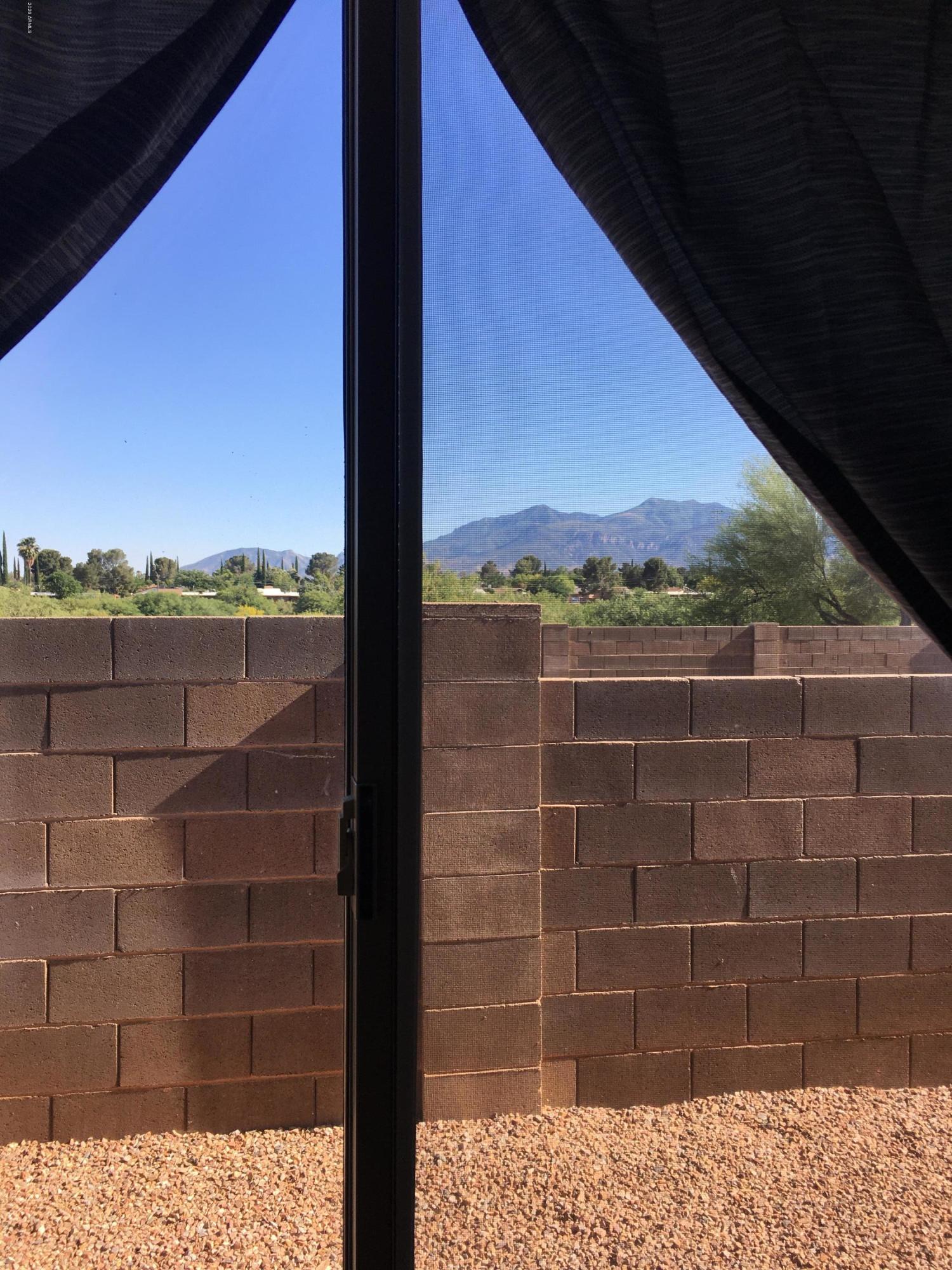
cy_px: 635
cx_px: 476
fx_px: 1063
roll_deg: +0.8
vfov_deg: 61.7
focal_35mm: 29
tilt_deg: -2.9
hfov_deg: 48.2
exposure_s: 1/712
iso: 25
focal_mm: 4.15
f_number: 2.2
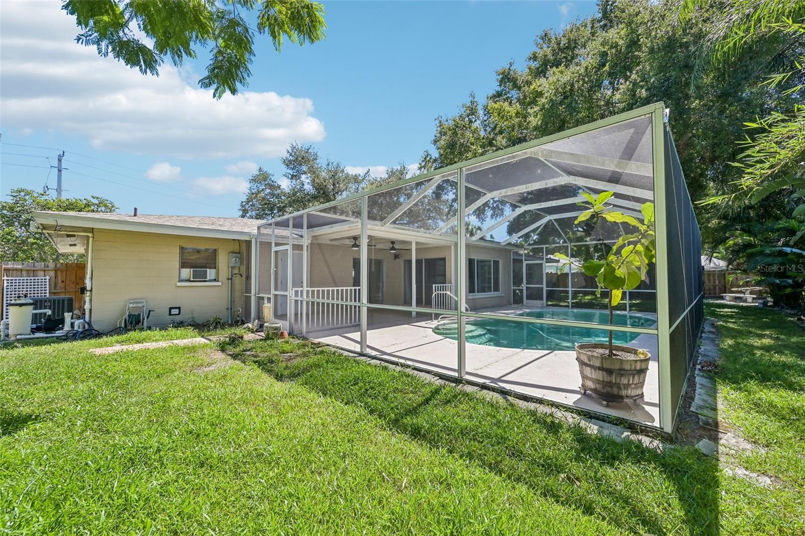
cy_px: 268
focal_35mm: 14
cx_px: 402
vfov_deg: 81.2
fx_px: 313
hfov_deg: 104.3
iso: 400
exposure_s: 1/500
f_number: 8
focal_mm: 14
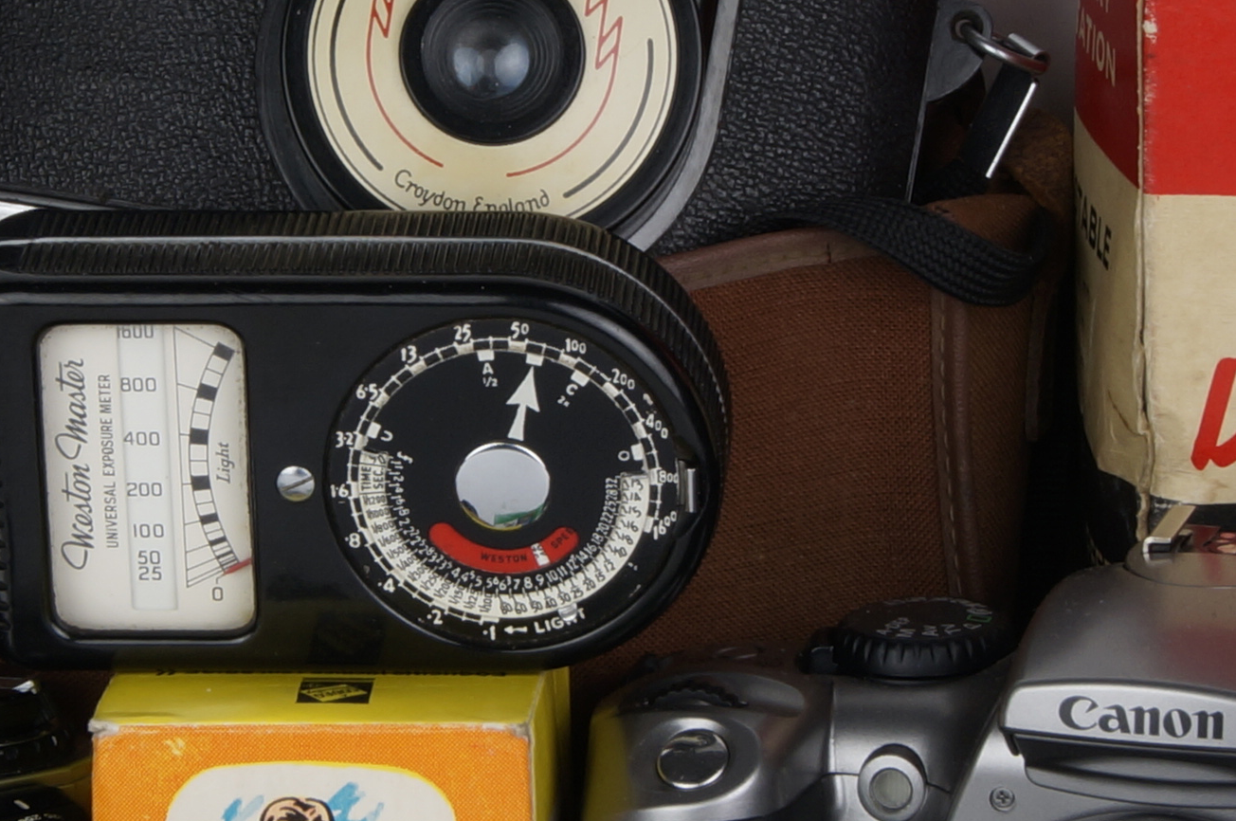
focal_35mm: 164
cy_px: 256
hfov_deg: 12.5
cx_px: 407
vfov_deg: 8.3
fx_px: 5620
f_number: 16
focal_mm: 29
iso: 100
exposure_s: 1/6
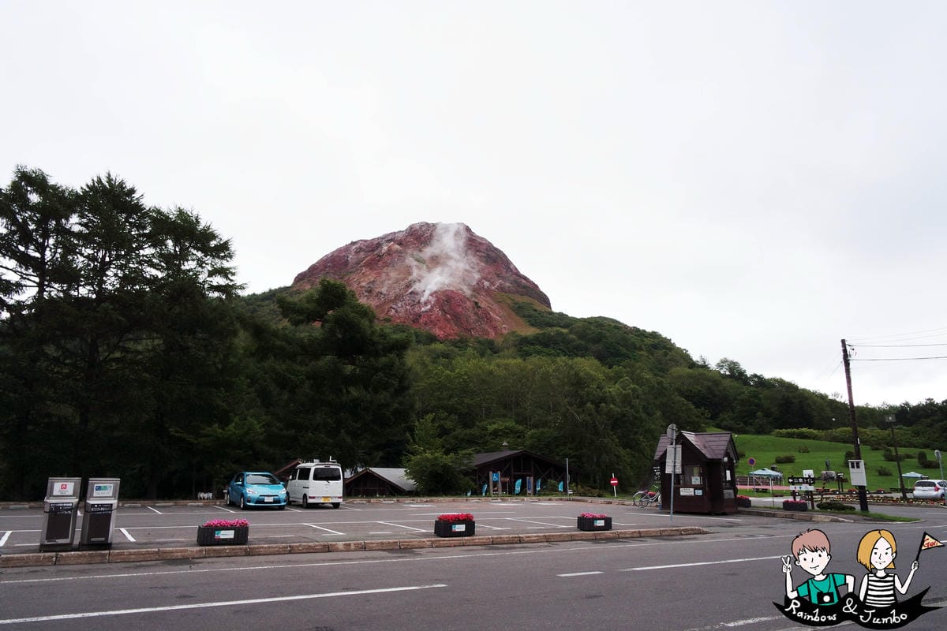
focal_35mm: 24
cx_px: 474
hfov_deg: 73.7
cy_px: 316
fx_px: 631
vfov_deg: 53.1
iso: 400
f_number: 6.3
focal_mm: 9
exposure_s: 1/200
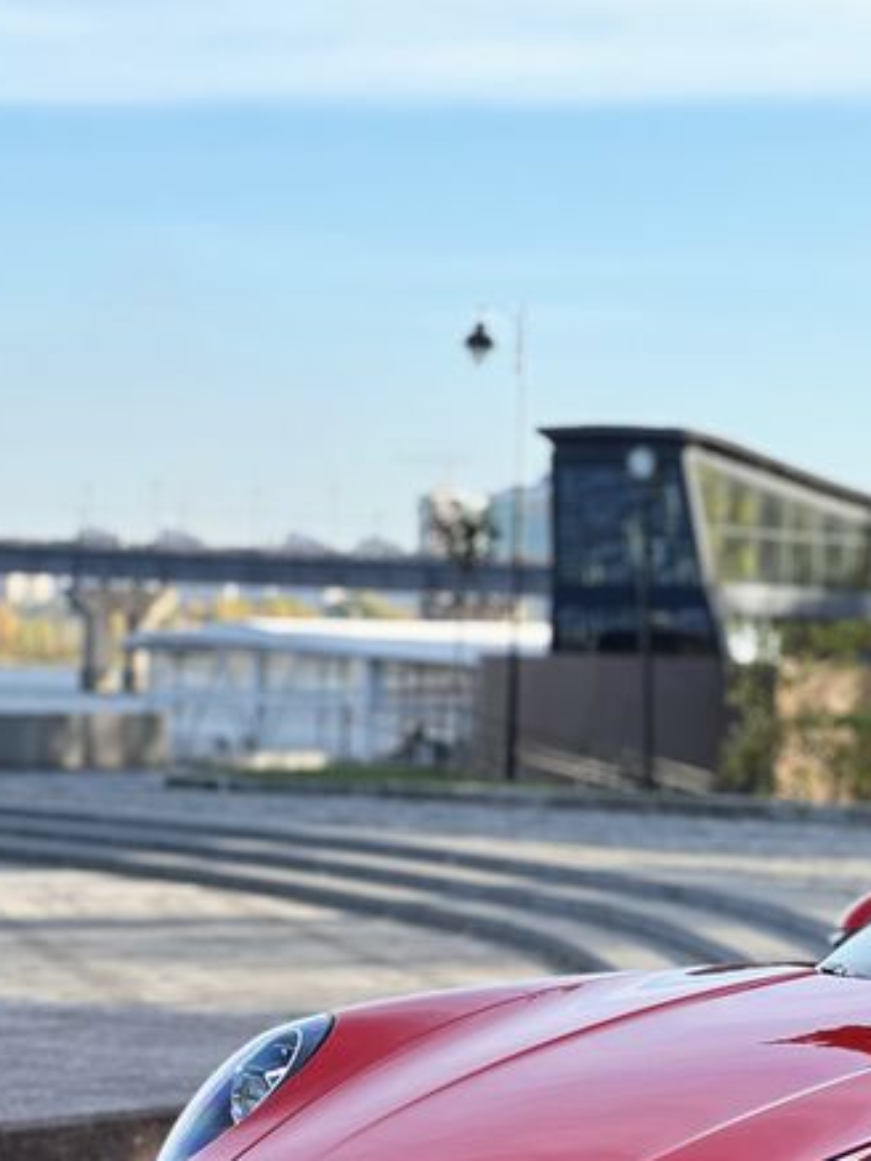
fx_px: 4728
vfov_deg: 13.9
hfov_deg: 10.5
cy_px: 1055
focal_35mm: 141
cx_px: 759
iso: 40
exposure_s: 1/132
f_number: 2.8
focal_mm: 9
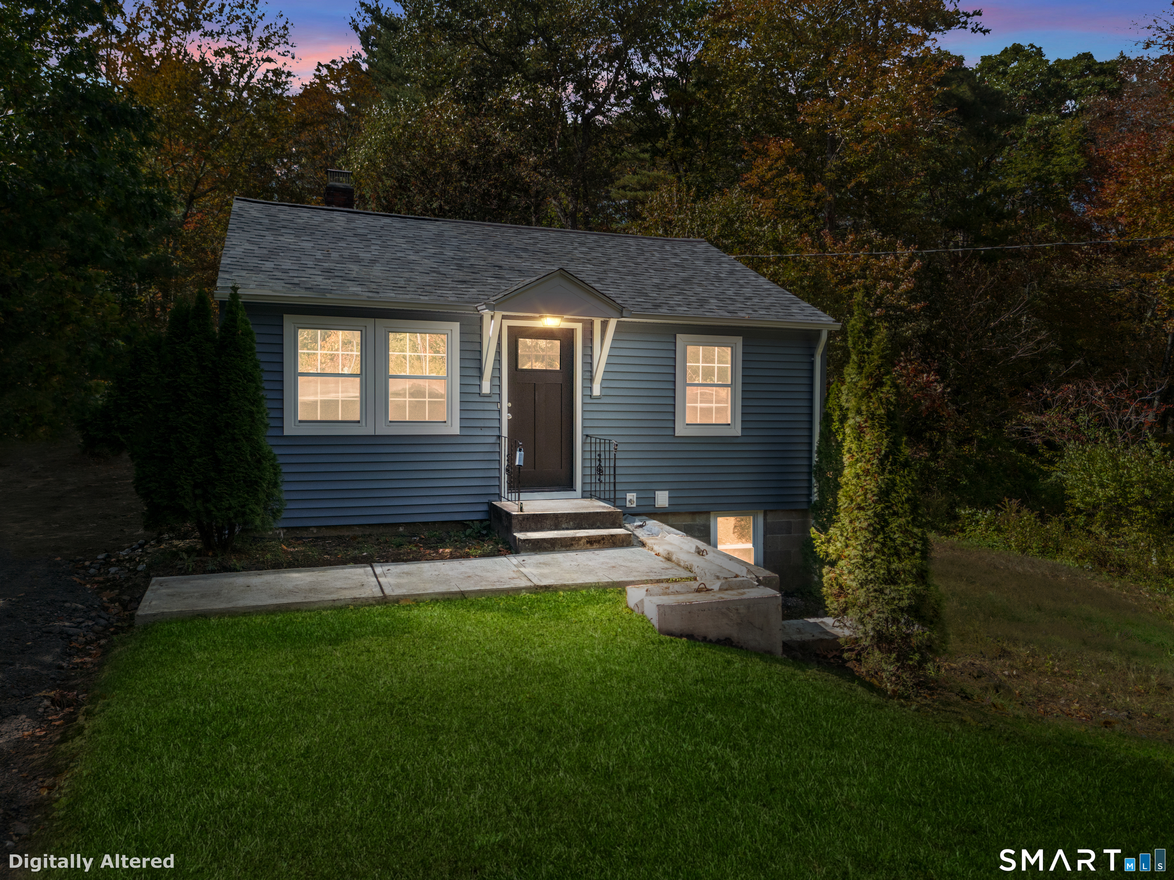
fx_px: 814
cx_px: 587
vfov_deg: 56.8
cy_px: 440
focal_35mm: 24
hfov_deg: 71.6
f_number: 1.7
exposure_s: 1/320
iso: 120
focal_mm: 6.72
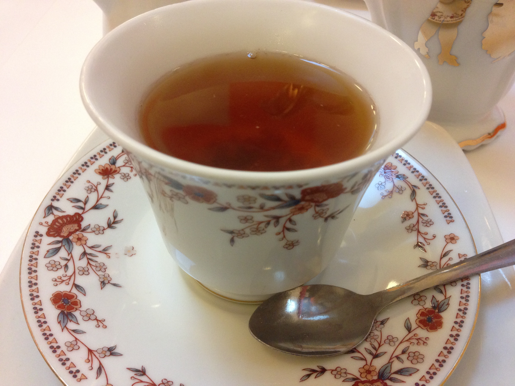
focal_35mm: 33
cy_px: 193
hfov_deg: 55.4
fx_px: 491
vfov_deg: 42.9
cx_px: 258
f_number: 2.4
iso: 200
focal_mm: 4.12
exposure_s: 1/20
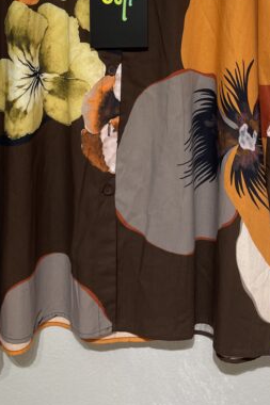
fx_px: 642
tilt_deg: -2.7
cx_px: 111
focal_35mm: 57
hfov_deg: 23.7
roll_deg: -0.7
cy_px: 1
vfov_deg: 32.3
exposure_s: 1/148
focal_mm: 4.2
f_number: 1.6
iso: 32
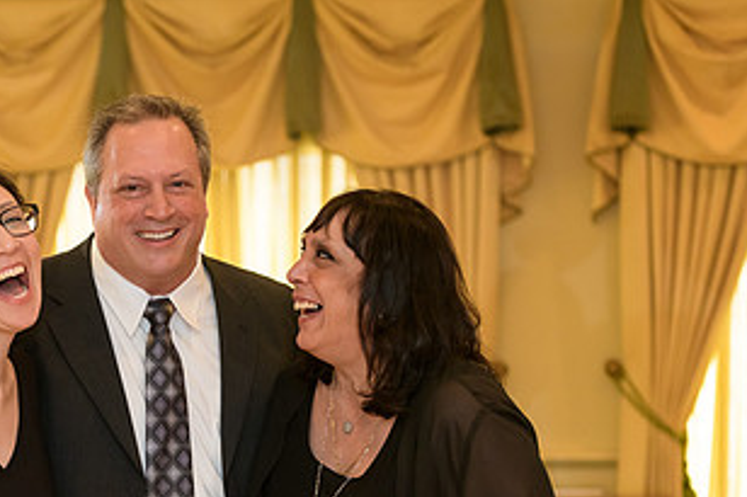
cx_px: 150
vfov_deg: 10.3
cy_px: 406
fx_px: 2737
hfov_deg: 15.4
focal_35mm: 132
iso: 1600
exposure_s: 1/125
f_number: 3.2
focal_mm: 70
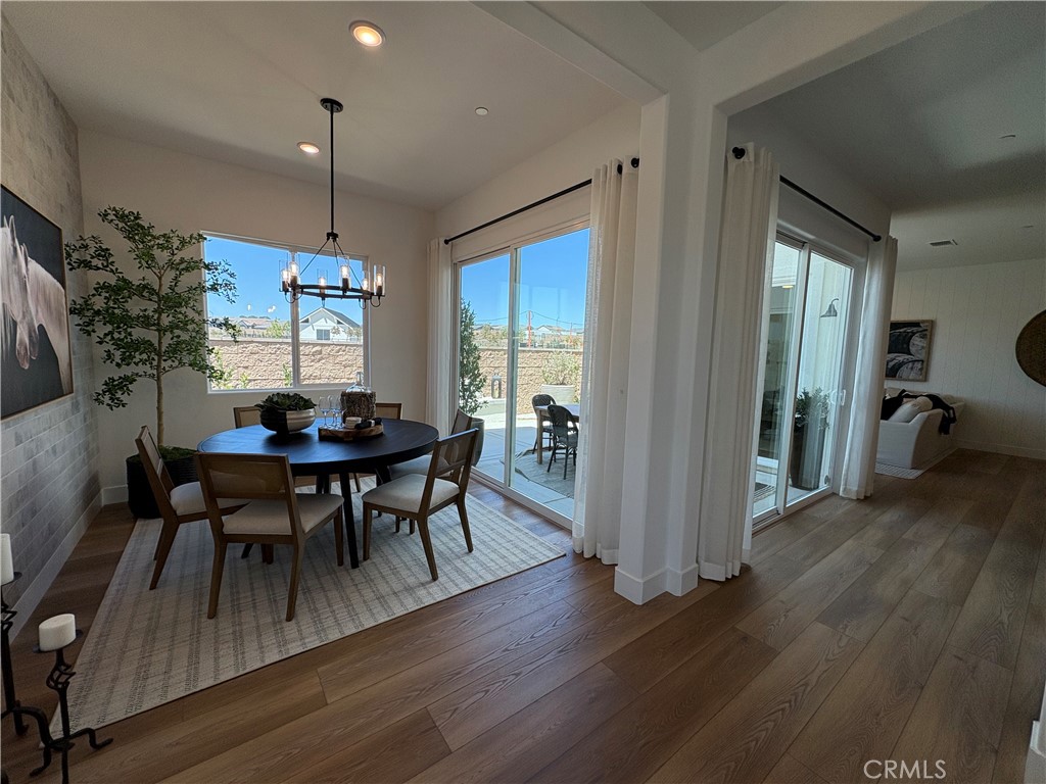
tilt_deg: -5.7
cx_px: 523
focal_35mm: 14
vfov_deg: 85.7
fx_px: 423
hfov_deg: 102.1
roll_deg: -1.3
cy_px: 392
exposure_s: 1/399
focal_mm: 2.22
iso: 50
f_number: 2.2
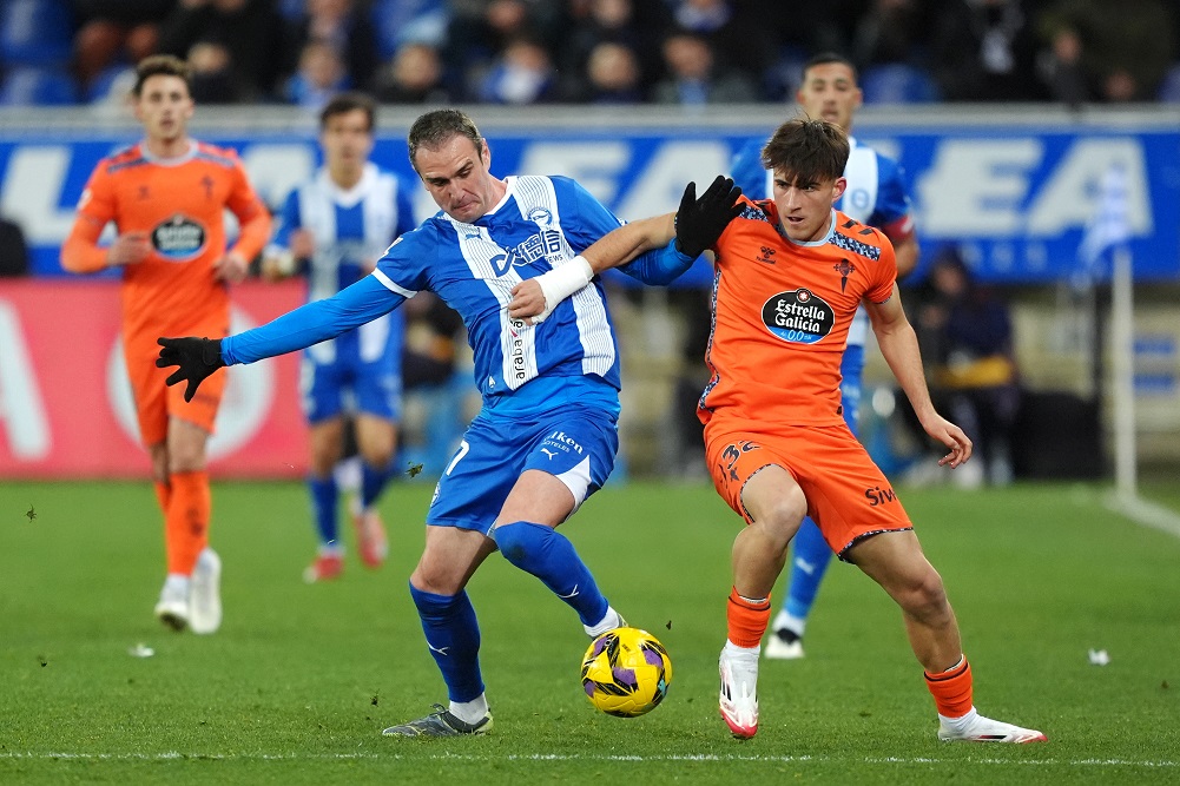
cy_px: 393
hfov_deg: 5.2
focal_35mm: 400
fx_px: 13108
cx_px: 590
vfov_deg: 3.4
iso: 3200
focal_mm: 400
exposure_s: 1/2000
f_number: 2.8
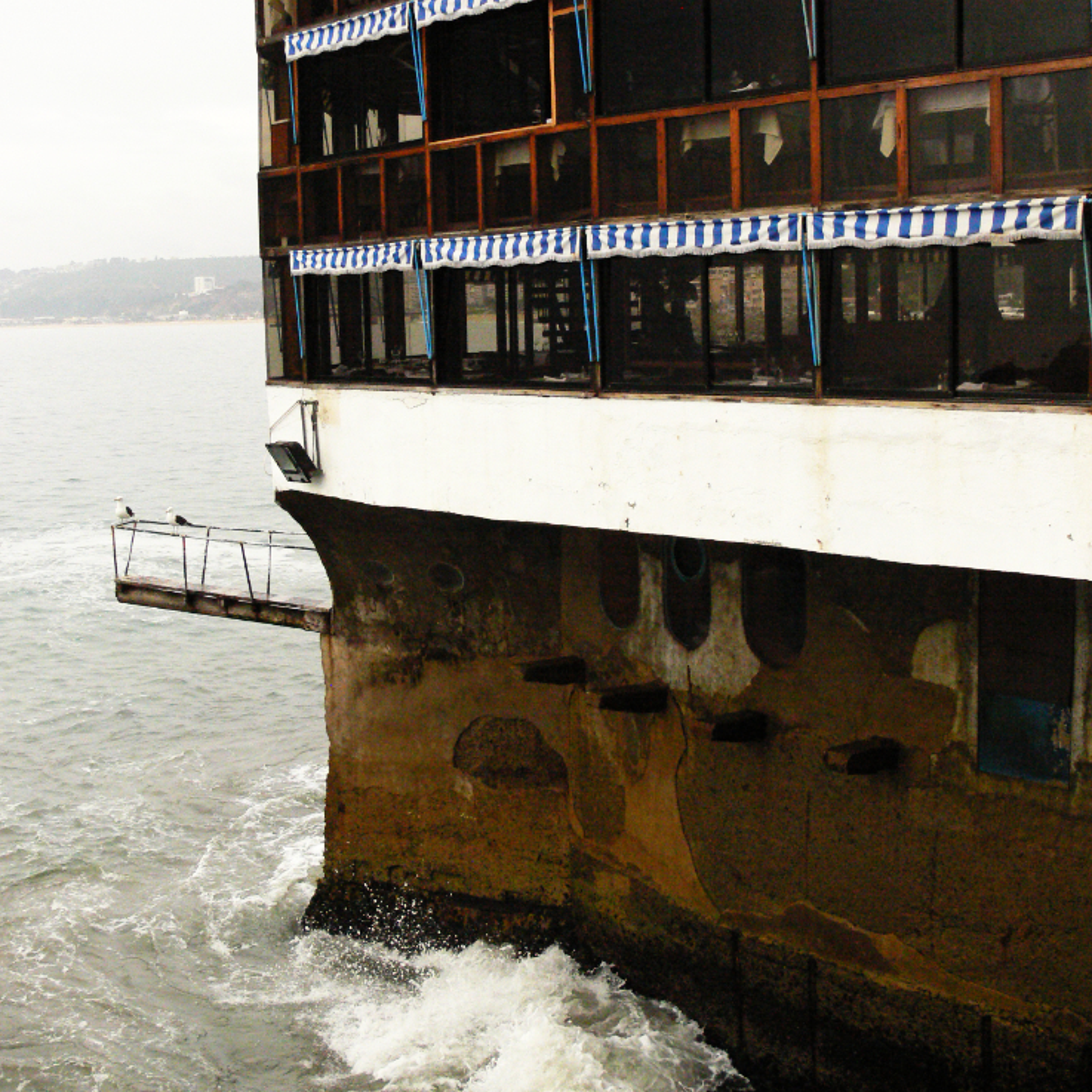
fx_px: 1499
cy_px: 465
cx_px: 553
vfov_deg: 39.9
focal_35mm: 42
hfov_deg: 40.0
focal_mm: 7.4
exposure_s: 1/640
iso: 400
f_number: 3.2
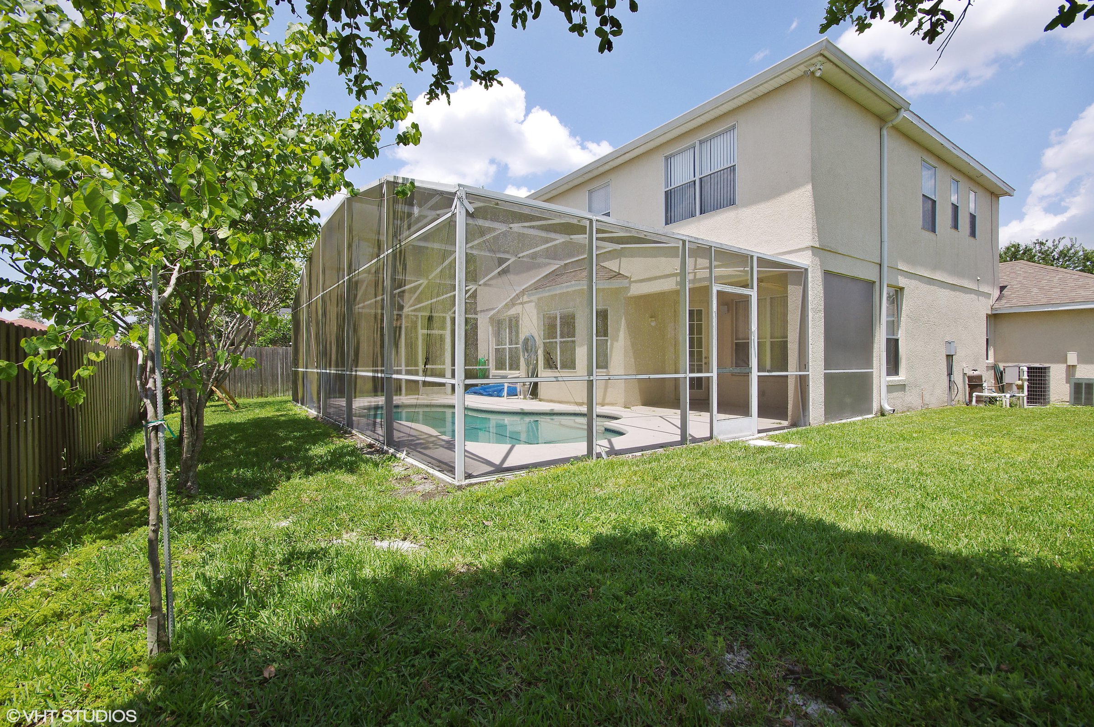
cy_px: 364
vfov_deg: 77.2
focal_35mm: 15
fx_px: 455
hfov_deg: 100.4
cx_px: 547
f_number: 8
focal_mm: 10
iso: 200
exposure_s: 1/250
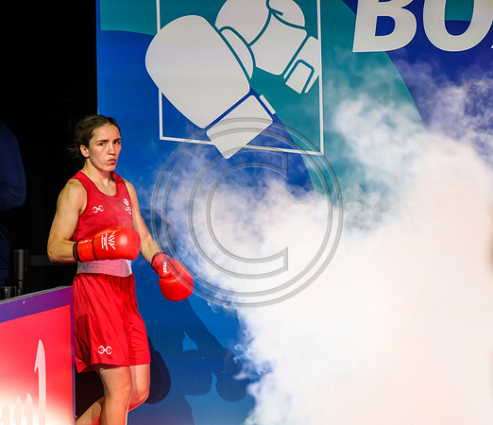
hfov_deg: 7.3
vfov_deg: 6.3
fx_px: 3854
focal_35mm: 256
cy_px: 229
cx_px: 186
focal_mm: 200
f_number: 3.2
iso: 2500
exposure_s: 1/1250
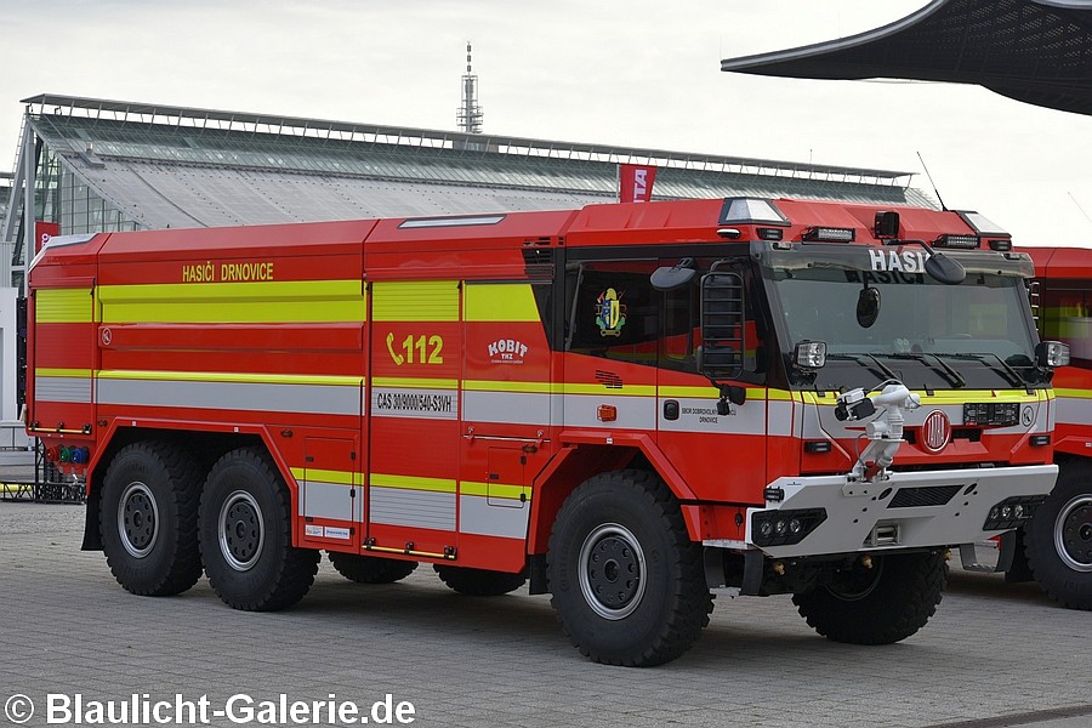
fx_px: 2184
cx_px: 546
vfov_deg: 18.9
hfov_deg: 28.1
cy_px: 364
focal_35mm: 72
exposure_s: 1/250
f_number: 8
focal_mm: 72
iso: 360
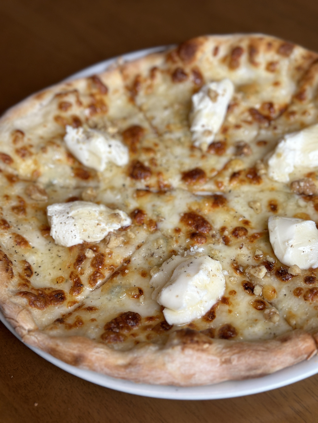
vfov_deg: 39.7
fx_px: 588
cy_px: 212
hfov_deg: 30.3
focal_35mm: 48
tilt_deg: -50.7
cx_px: 159
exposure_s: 1/124
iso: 64
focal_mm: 6.86
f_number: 1.78
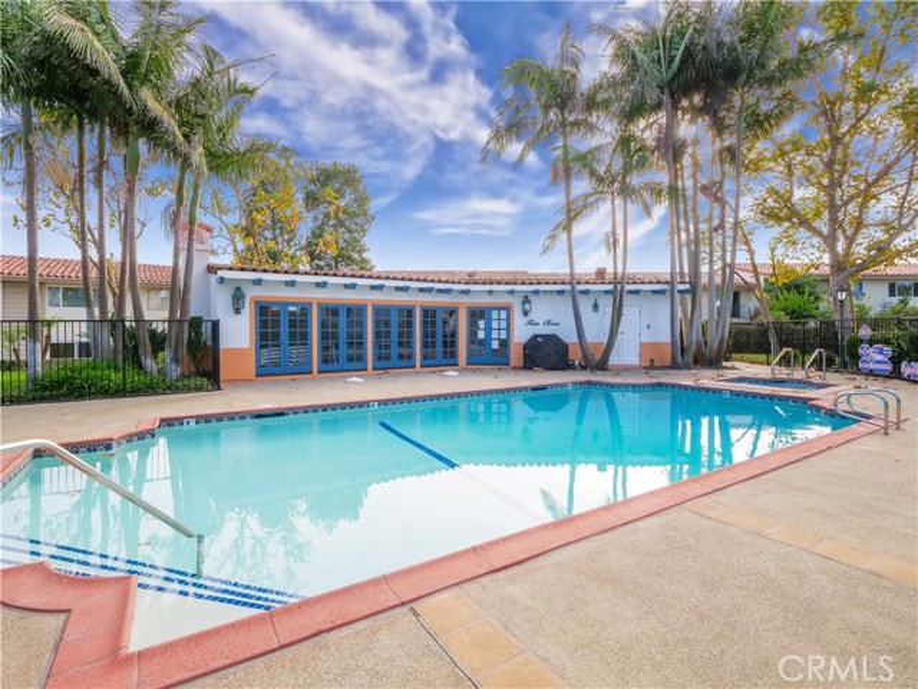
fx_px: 424
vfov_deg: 78.1
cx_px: 459
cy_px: 344
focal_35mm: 16
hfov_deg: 94.5
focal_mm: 8
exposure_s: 1/80
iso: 320
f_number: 11
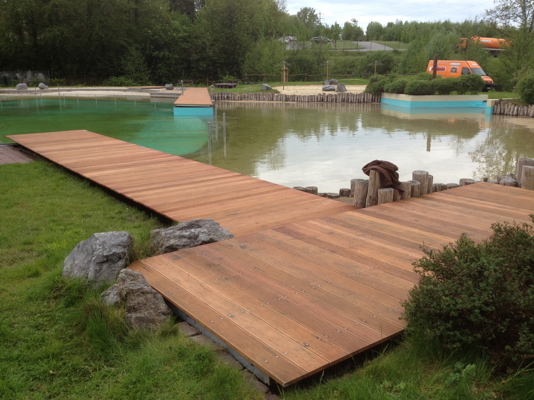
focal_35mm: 35
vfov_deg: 40.7
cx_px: 267
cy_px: 200
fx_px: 540
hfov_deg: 52.6
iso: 64
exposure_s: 1/613
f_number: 2.4
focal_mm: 4.28
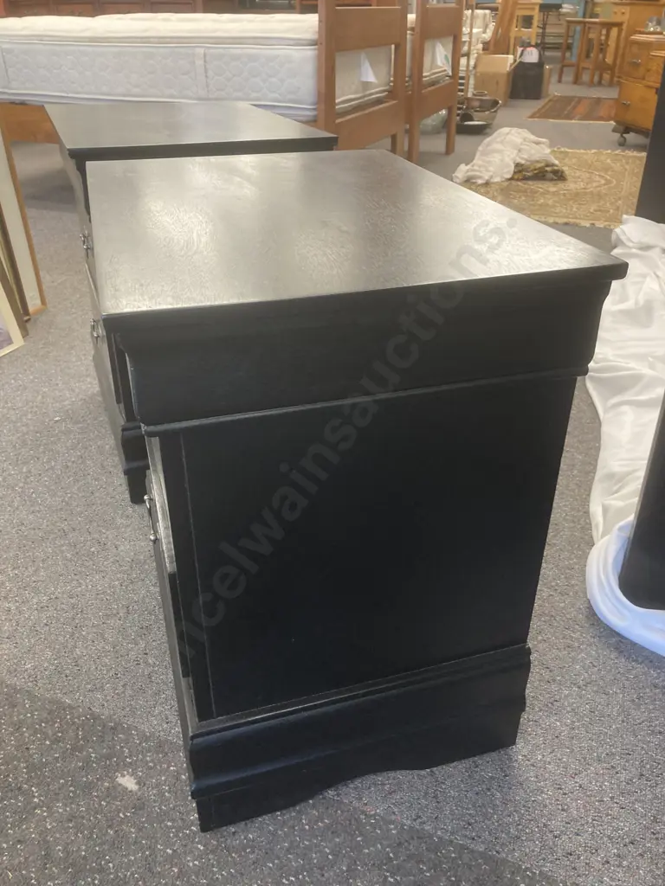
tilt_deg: -30.8
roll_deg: +0.7
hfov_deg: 49.7
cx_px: 332
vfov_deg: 63.4
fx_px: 717
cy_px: 443
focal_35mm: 28
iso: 125
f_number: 1.8
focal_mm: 3.99
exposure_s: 1/50
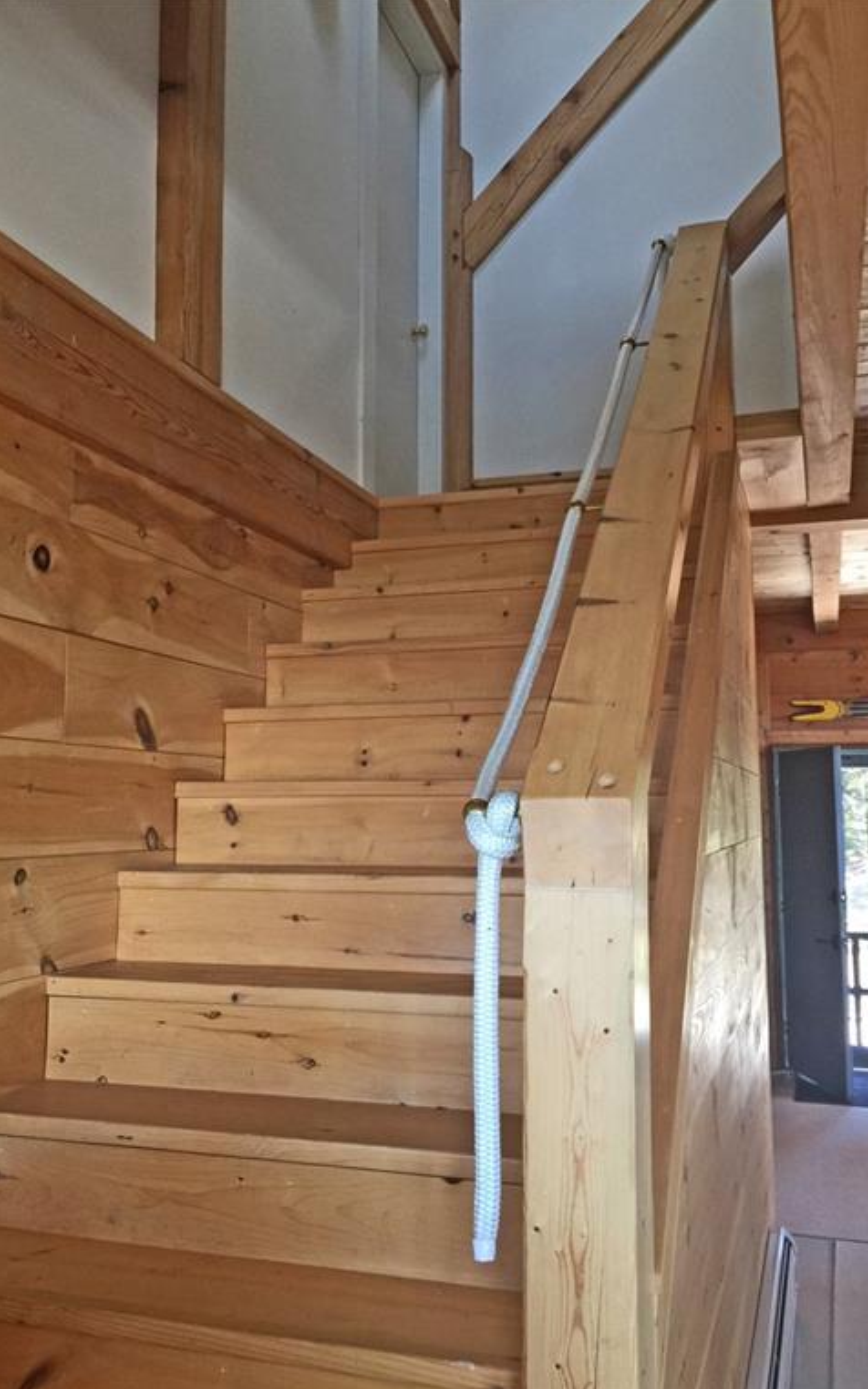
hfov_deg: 40.6
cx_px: 430
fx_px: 1174
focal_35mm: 31
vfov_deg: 61.2
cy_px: 696
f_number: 2.2
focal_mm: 4.15
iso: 50
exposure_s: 1/30
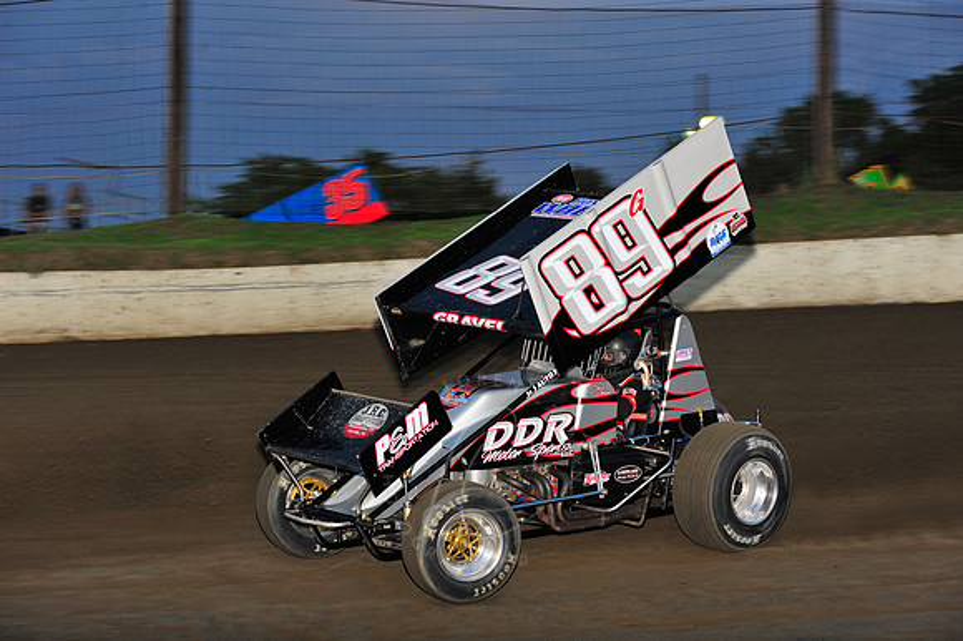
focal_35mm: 100
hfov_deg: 20.4
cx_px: 482
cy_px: 320
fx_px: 2673
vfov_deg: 13.7
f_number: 6.3
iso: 640
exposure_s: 1/320
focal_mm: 100
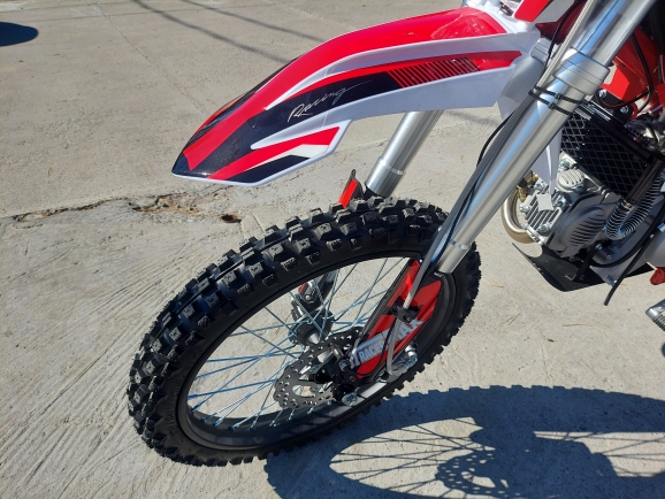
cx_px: 332
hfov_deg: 71.6
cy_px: 250
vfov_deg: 56.9
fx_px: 461
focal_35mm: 24
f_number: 1.8
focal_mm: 5.23
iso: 40
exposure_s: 1/1682
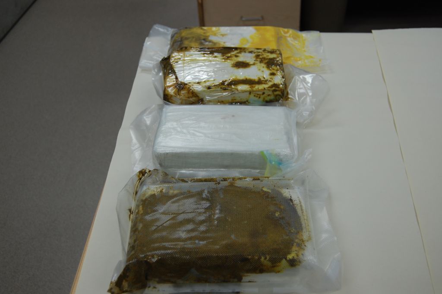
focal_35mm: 42
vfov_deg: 31.8
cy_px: 147
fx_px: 515
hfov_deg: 46.4
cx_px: 221
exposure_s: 1/80
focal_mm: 28
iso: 400
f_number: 4.2
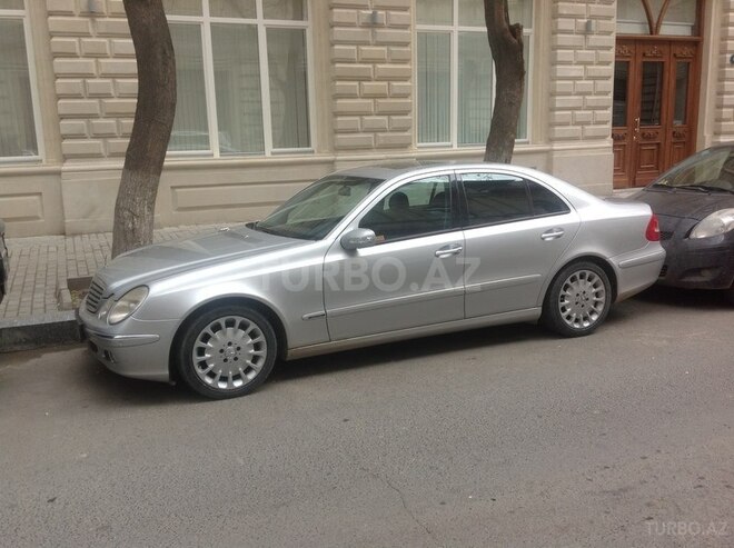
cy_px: 274
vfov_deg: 40.6
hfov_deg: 52.7
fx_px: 741
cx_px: 367
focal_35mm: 35
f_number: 2.4
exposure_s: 1/183
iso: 50
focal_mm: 4.28
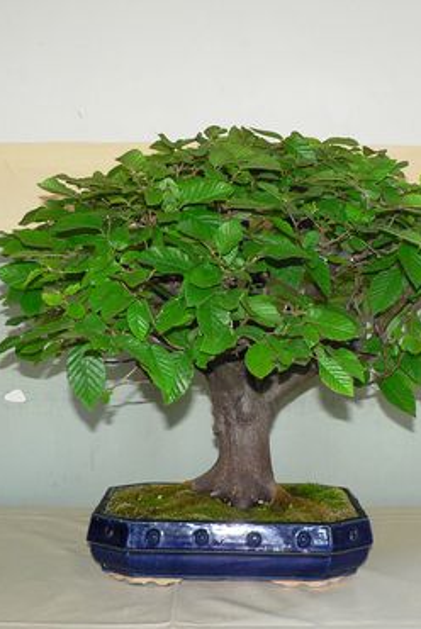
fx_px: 858
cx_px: 255
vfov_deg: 40.3
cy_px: 314
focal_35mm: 49
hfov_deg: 27.5
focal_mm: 6
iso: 200
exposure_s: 1/60
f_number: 2.8
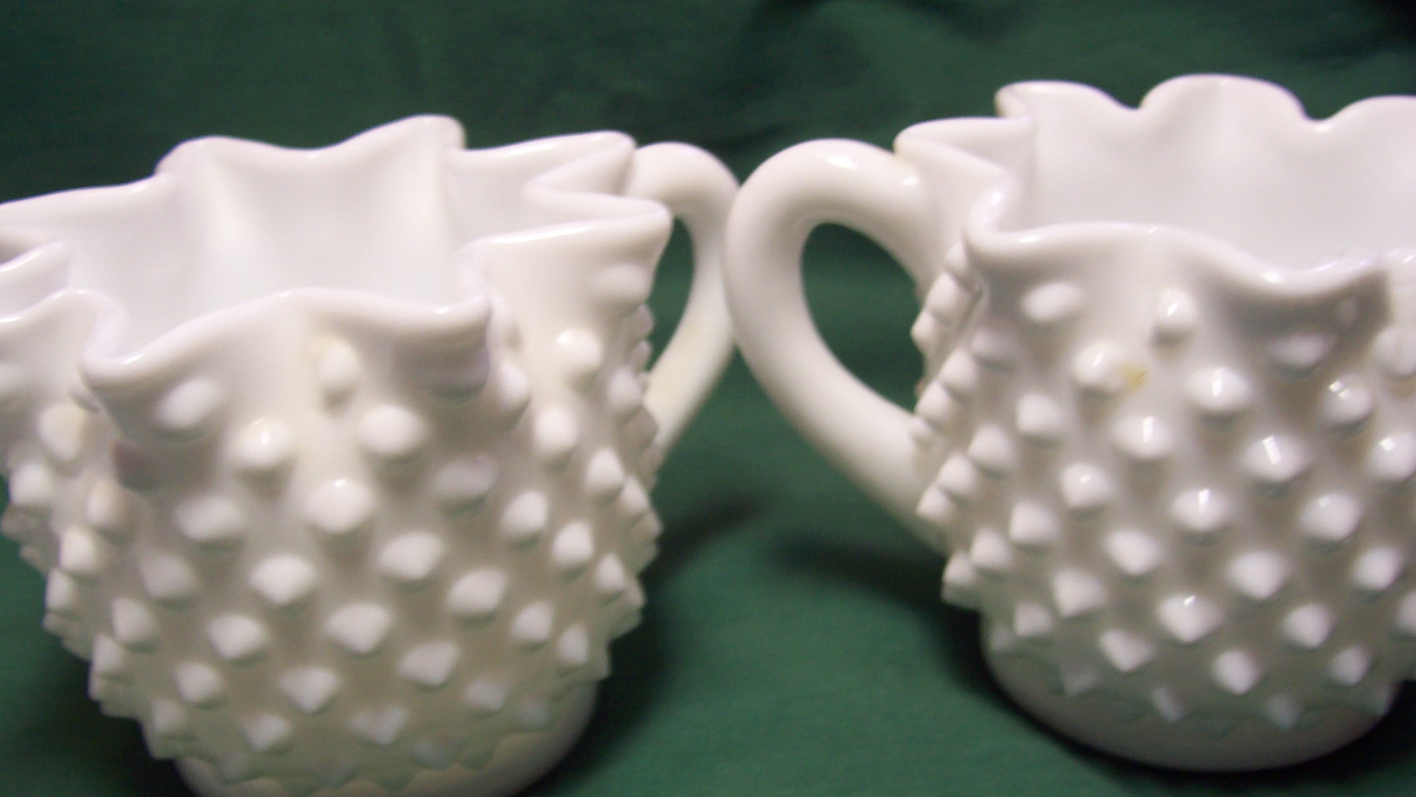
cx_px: 705
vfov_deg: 28.9
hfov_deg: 49.4
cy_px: 488
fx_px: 1540
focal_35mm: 41
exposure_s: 1/30
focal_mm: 5.6
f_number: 2.8
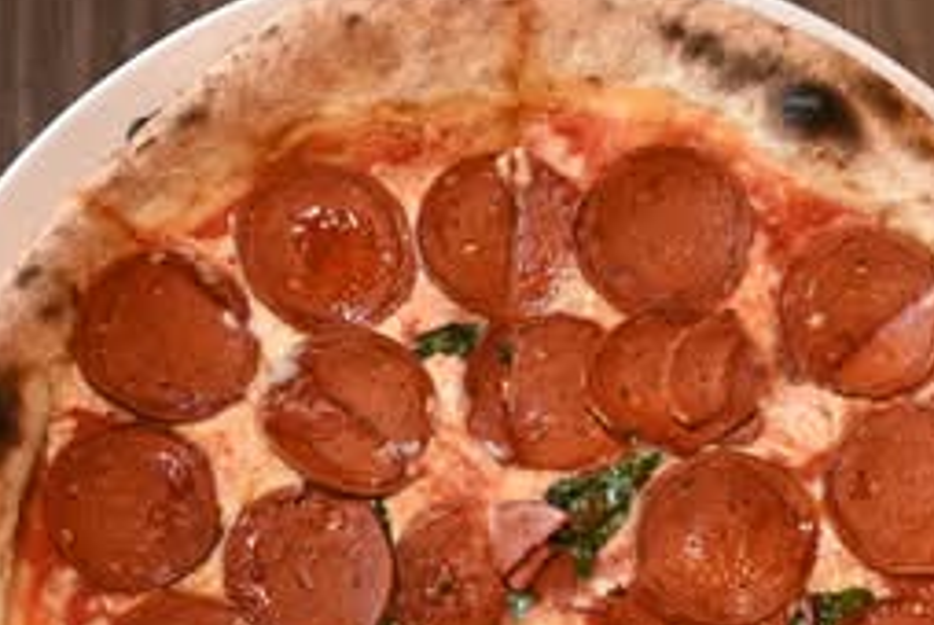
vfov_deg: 16.2
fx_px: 2173
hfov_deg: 24.2
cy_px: 544
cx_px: 526
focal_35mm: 84
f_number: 4
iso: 1400
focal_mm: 21.5
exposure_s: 1/125
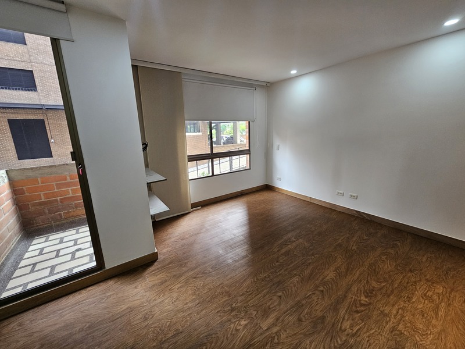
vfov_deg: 89.9
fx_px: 175
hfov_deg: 106.2
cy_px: 174
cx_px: 232
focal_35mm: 13
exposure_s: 1/60
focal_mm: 2.2
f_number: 2.2
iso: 125
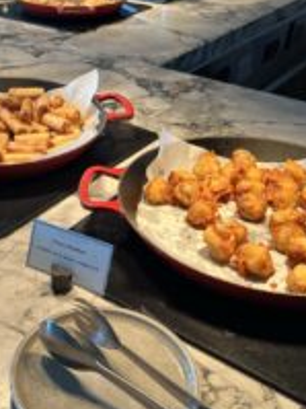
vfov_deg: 40.3
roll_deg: -0.3
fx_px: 555
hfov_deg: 30.0
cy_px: 166
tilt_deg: -29.6
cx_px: 55
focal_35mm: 47
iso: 32
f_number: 1.6
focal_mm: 5.1
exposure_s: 1/101
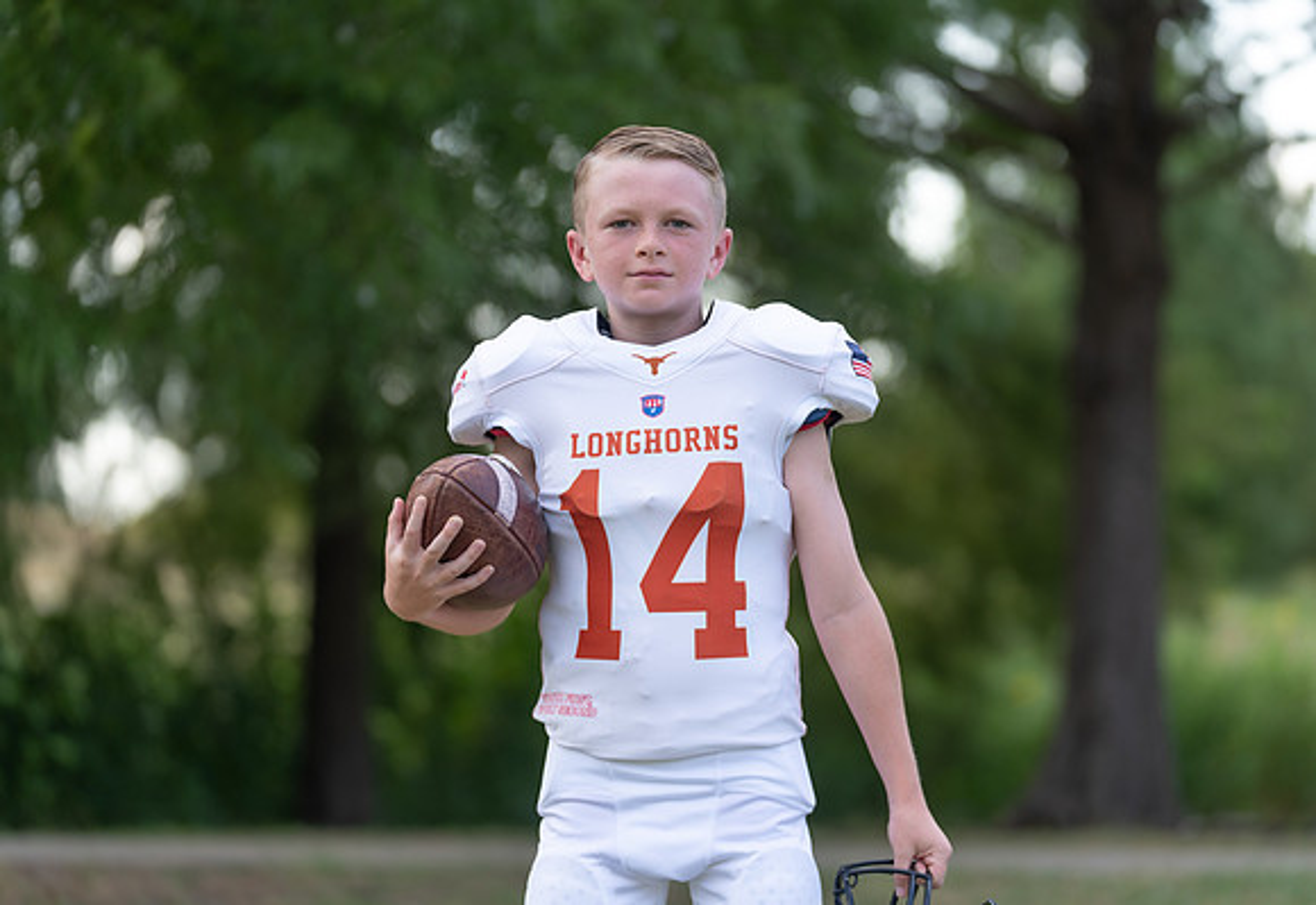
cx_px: 667
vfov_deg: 10.3
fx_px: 5003
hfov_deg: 15.0
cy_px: 413
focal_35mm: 136
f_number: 2.8
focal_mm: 122
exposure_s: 1/400
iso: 100
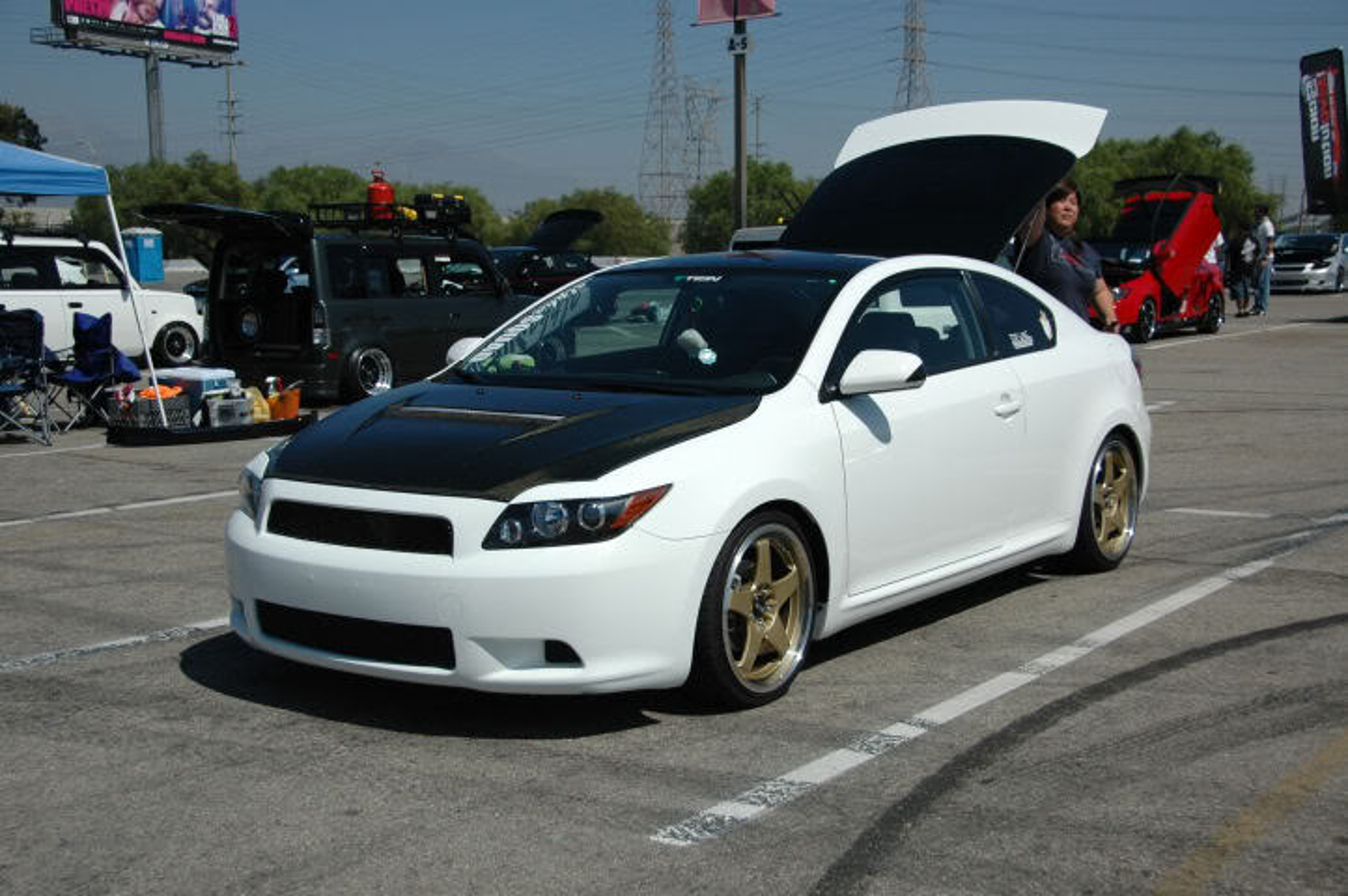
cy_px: 448
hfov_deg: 42.4
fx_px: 1740
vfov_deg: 28.9
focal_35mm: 46
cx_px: 674
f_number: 4.5
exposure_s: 1/2500
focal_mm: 31
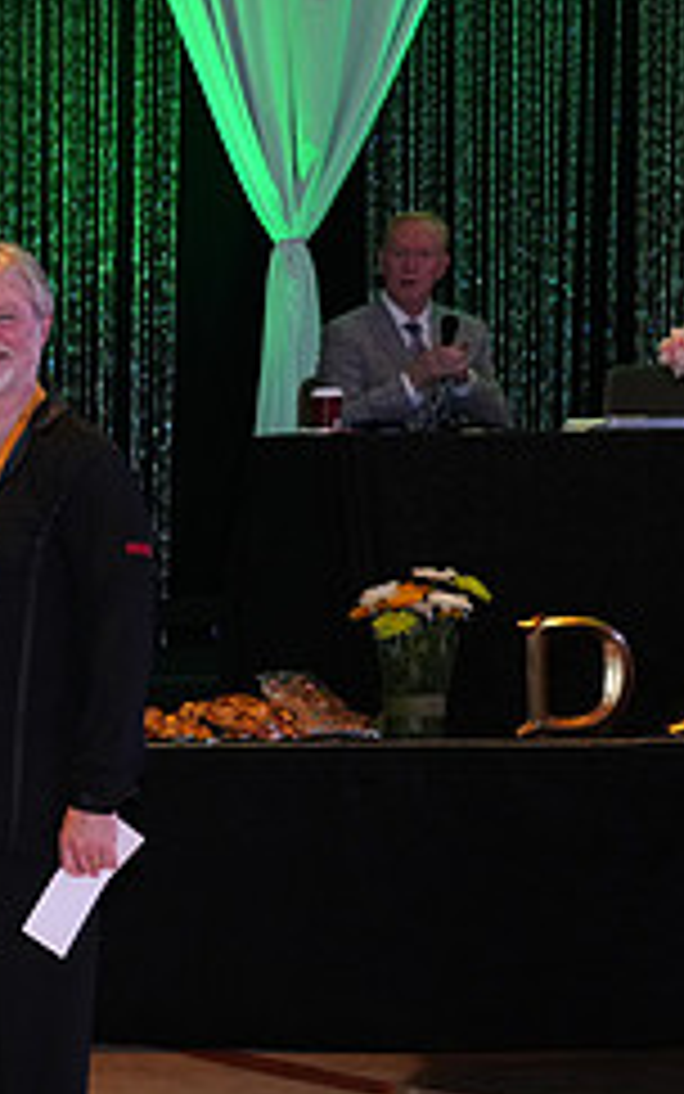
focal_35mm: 85
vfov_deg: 24.3
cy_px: 718
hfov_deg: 13.7
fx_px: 2534
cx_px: -567
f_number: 4
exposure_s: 1/200
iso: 2000
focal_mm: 35
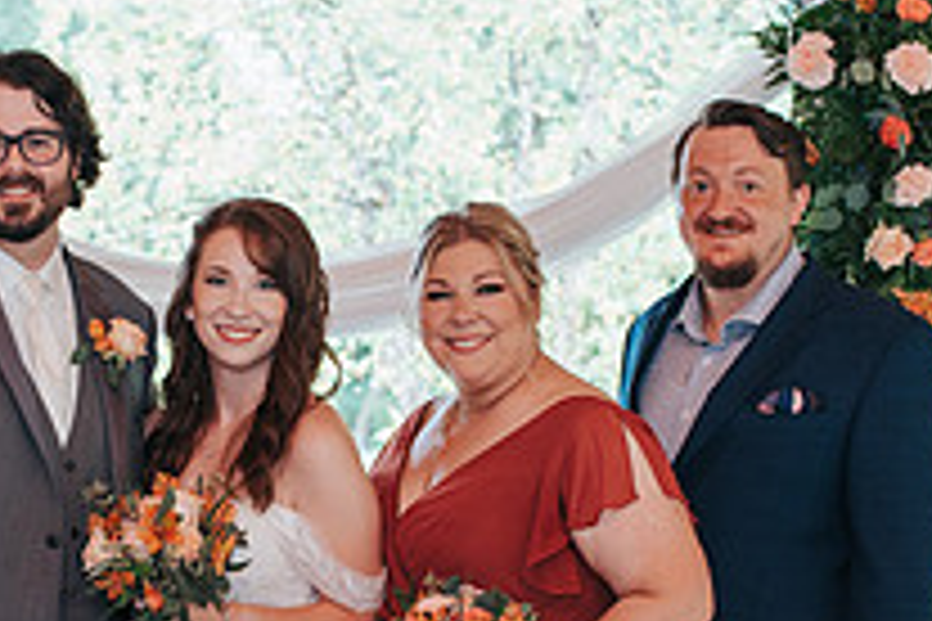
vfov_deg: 12.2
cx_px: 213
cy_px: 614
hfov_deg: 18.3
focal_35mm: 111
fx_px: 2873
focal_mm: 35
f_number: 3.2
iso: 450
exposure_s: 1/200
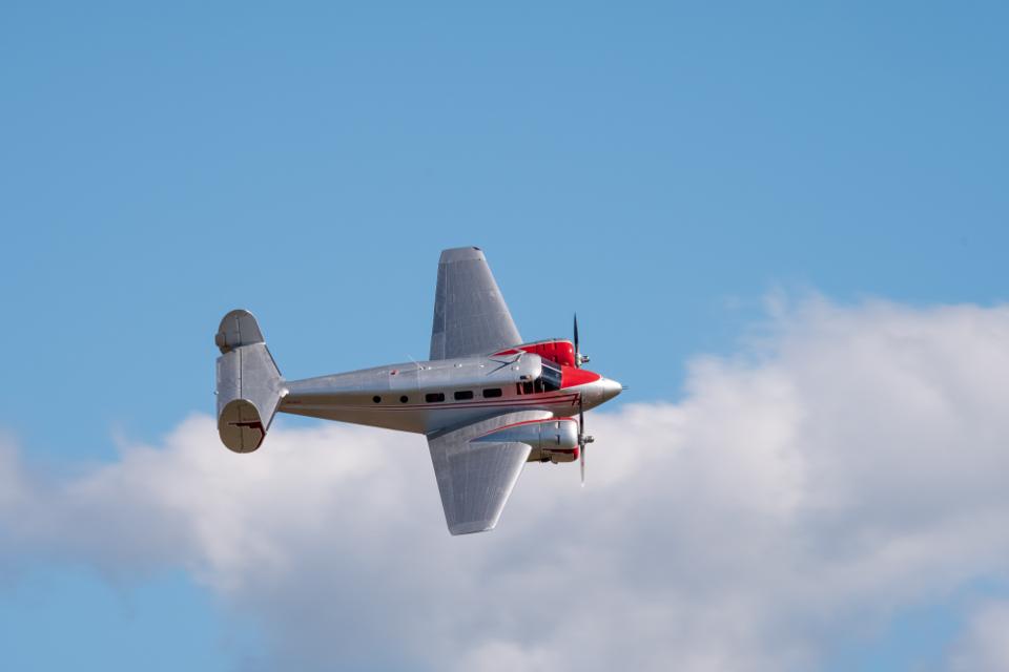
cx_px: 504
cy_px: 336
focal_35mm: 485
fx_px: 13592
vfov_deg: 2.8
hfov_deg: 4.3
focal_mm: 323.2
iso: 200
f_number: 13
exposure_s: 1/320
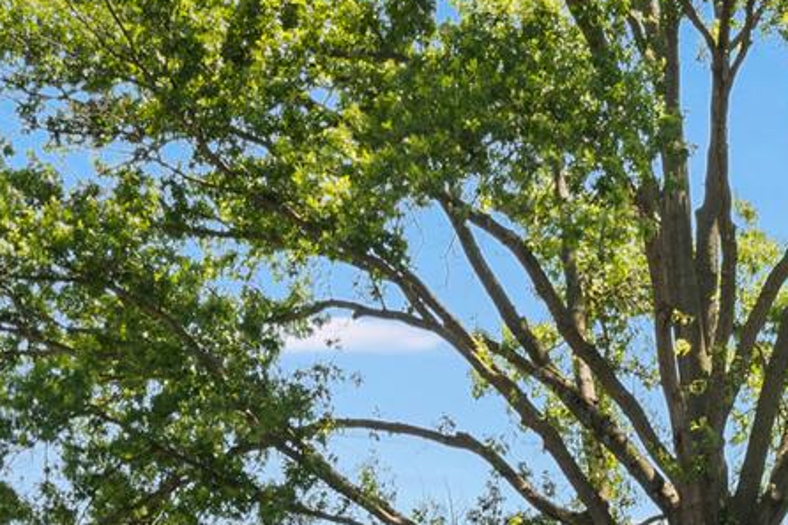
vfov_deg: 8.7
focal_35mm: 147
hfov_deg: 14.0
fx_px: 3216
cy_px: 1152
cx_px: 493
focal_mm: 32
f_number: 8
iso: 320
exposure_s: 1/125
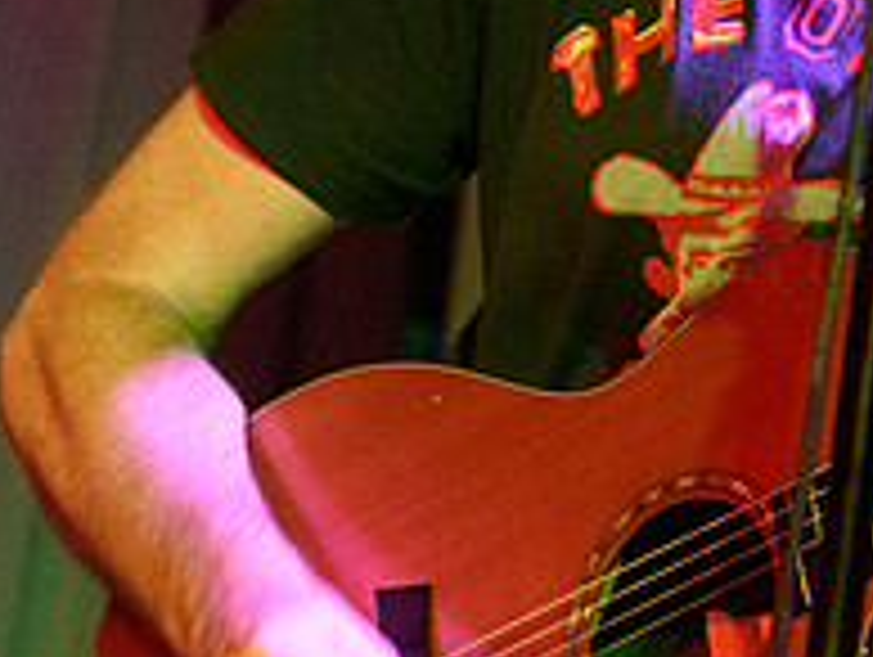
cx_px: 1206
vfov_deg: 7.3
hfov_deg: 9.6
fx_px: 5075
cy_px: -209
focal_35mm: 201
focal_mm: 70
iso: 3200
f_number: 3.2
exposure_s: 1/80
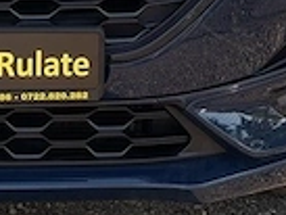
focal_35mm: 227
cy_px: -115
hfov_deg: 8.6
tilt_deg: -7.0
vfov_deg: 6.5
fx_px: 1877
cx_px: -77
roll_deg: +0.5
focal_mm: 5.96
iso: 40
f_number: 1.6
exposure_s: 1/641
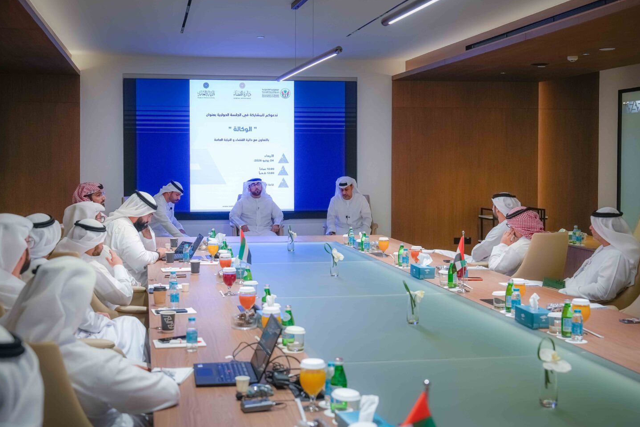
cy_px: 212
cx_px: 335
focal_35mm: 48
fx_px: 853
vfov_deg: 28.1
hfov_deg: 41.1
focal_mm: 45
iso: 1000
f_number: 4
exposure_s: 1/160
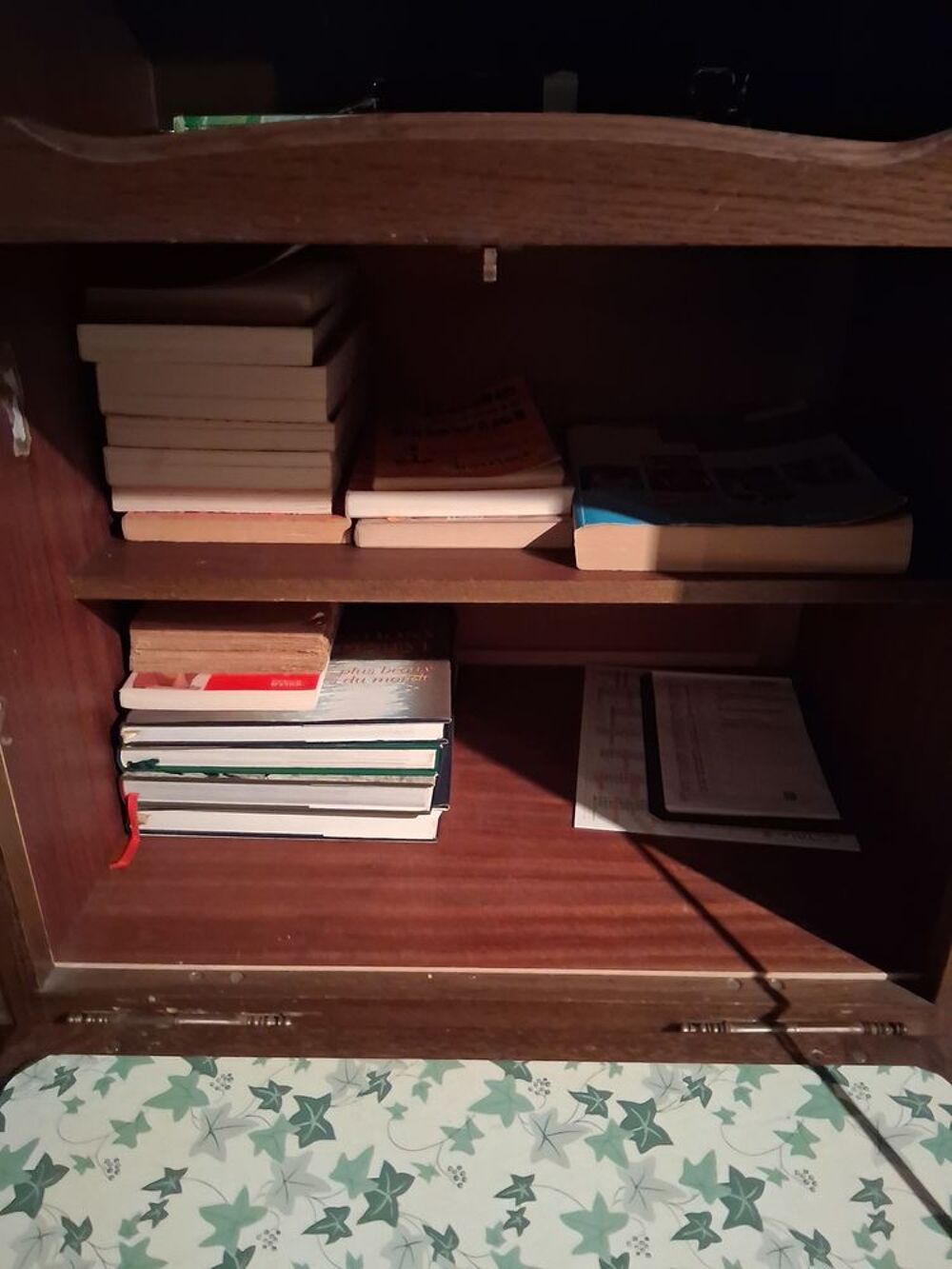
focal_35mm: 26
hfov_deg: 53.1
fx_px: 953
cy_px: 634
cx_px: 476
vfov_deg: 67.3
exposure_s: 1/20
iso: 1000
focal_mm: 3.98
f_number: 1.8
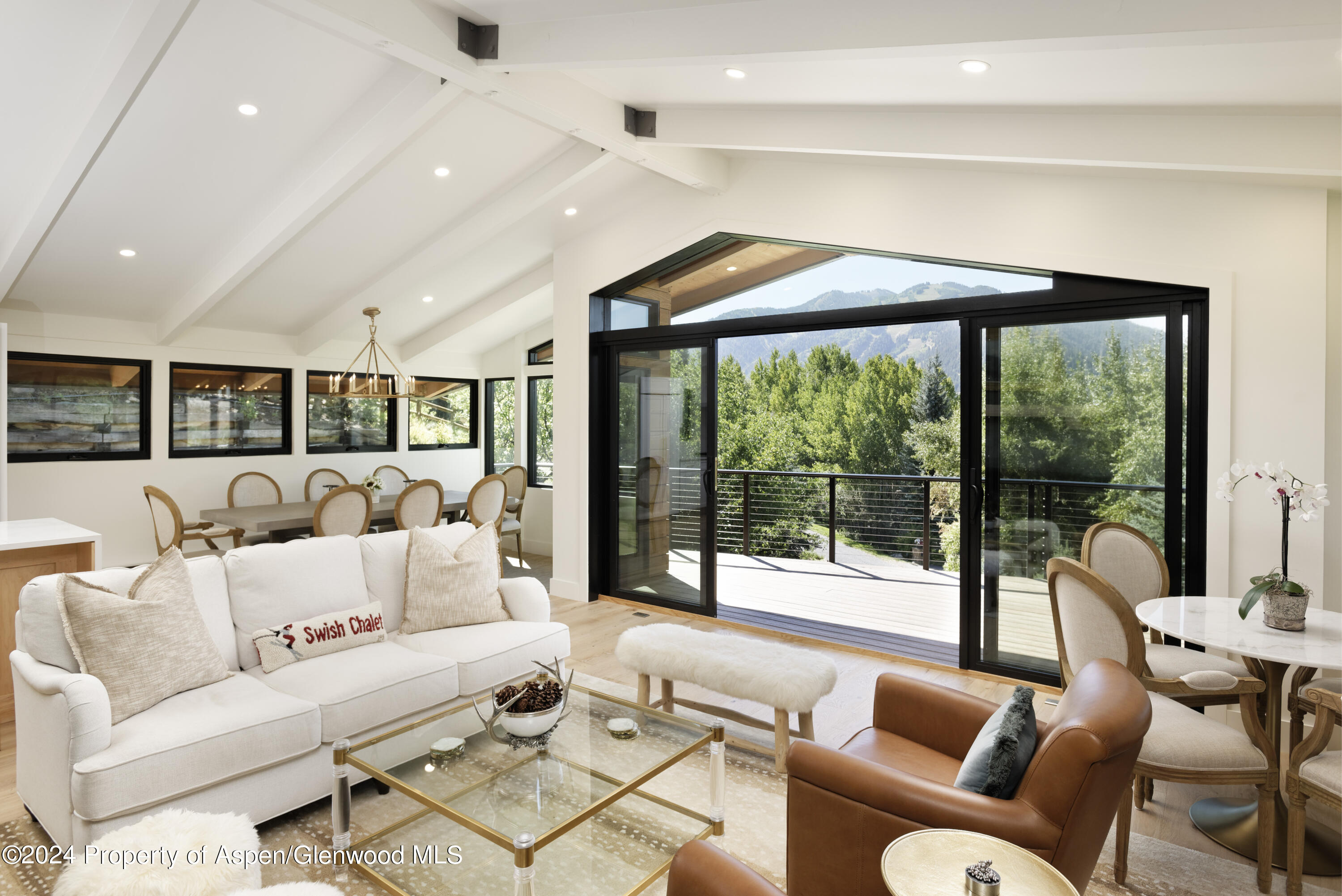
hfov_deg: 84.0
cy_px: 448
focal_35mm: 20
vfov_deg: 62.0
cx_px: 671
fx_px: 746
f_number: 7.1
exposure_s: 1/60
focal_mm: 20
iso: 400
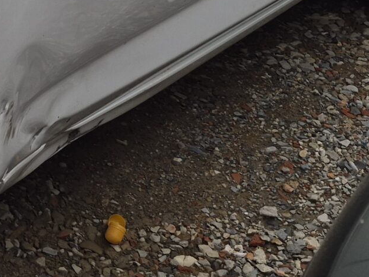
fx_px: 1002
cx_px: -102
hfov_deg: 19.4
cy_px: 25
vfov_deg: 15.5
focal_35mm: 94
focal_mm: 5.4
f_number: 1.8
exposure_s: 1/3728
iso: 80
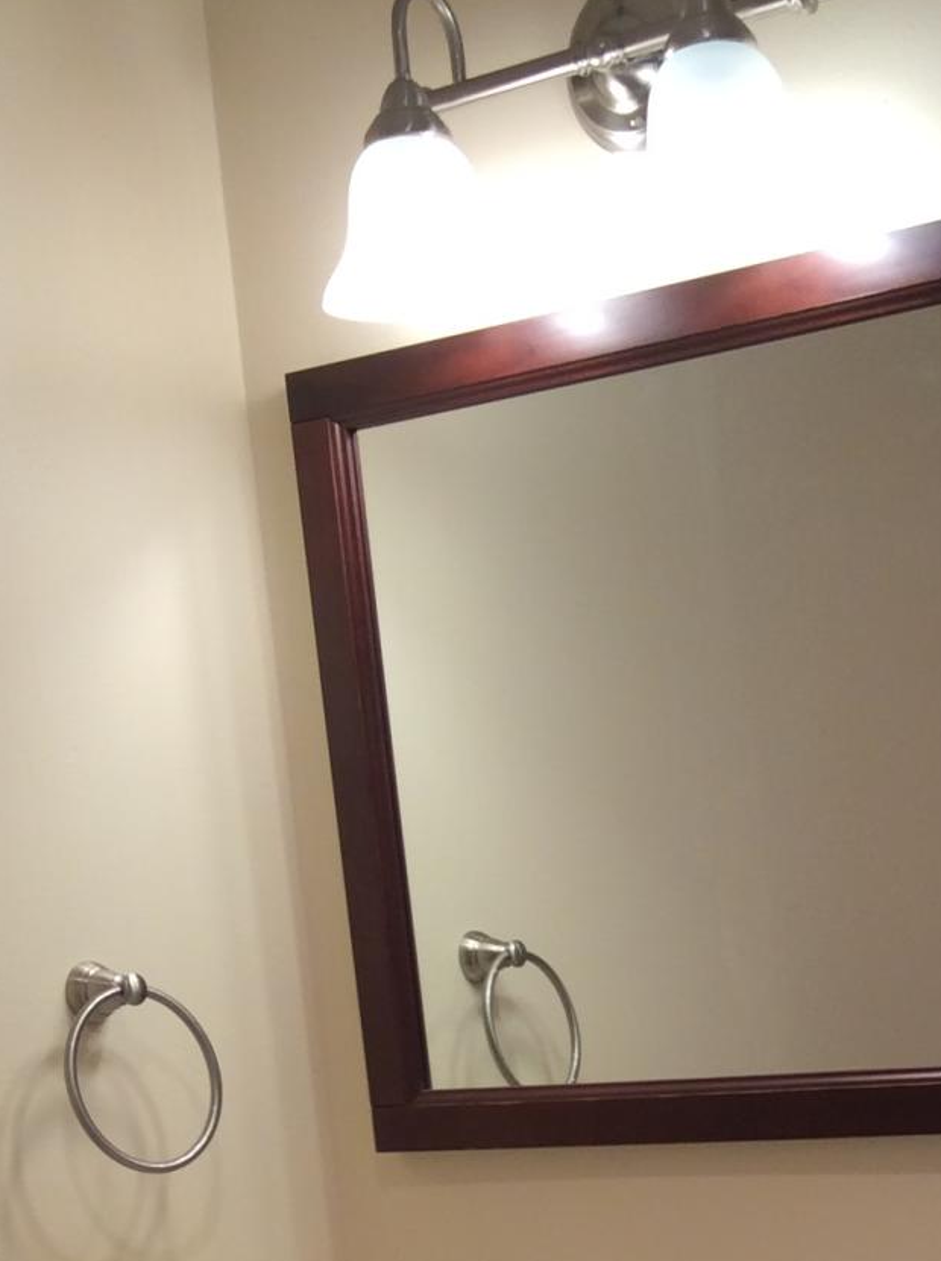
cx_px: 834
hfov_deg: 18.8
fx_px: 2800
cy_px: 1284
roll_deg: +5.1
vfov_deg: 24.2
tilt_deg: -7.1
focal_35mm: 77
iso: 32
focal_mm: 3.3
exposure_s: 1/40
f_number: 2.4
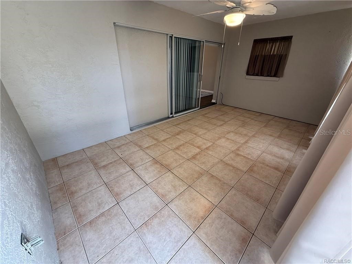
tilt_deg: -26.1
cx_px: 176
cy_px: 132
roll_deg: +0.0
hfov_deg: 102.1
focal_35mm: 14
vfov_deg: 85.7
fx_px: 142
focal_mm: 2.22
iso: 200
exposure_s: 1/60
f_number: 2.2
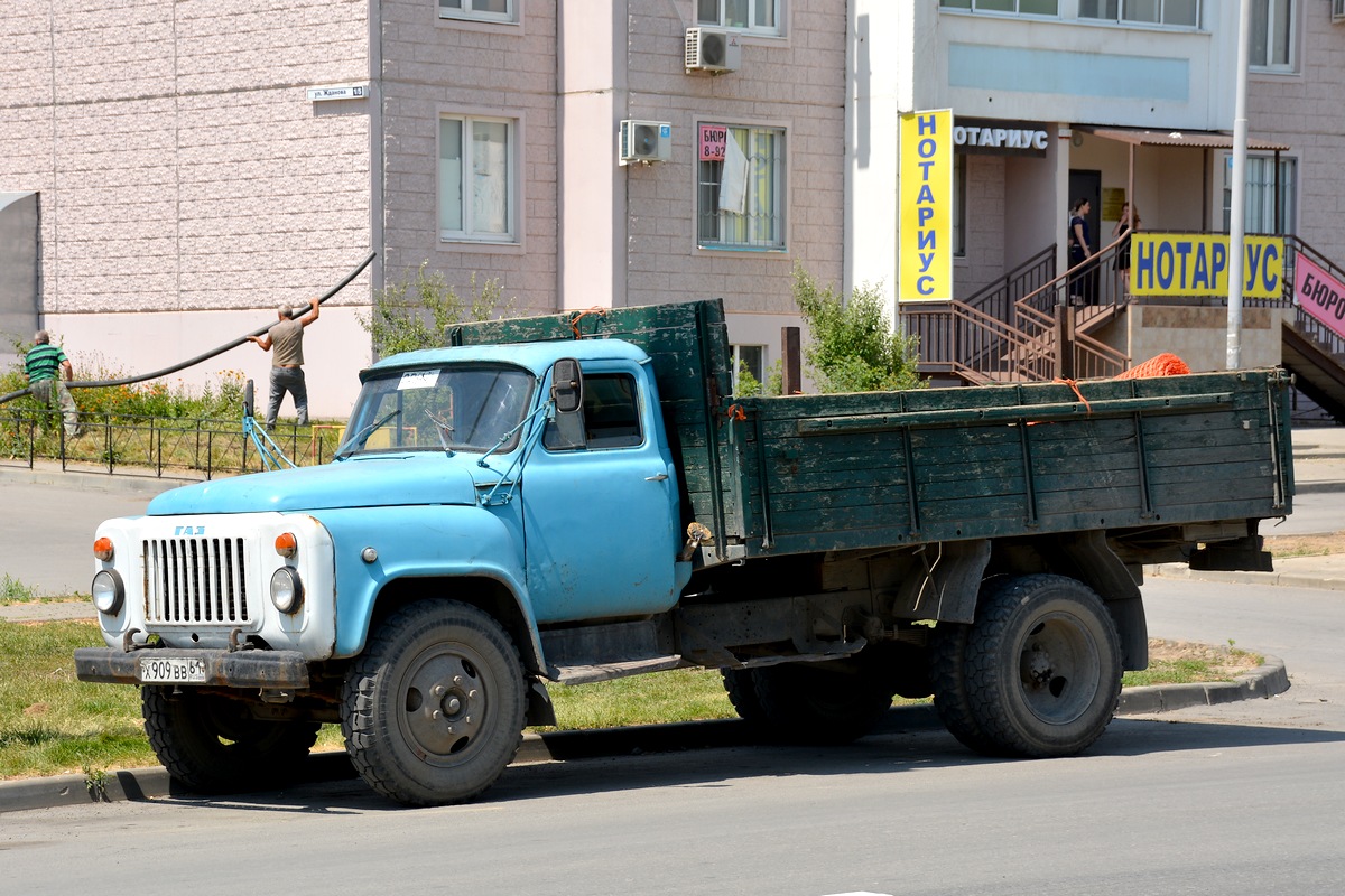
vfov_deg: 12.2
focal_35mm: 112
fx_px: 4203
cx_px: 672
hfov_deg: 18.2
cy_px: 448
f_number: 8
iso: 100
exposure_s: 1/250
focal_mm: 75
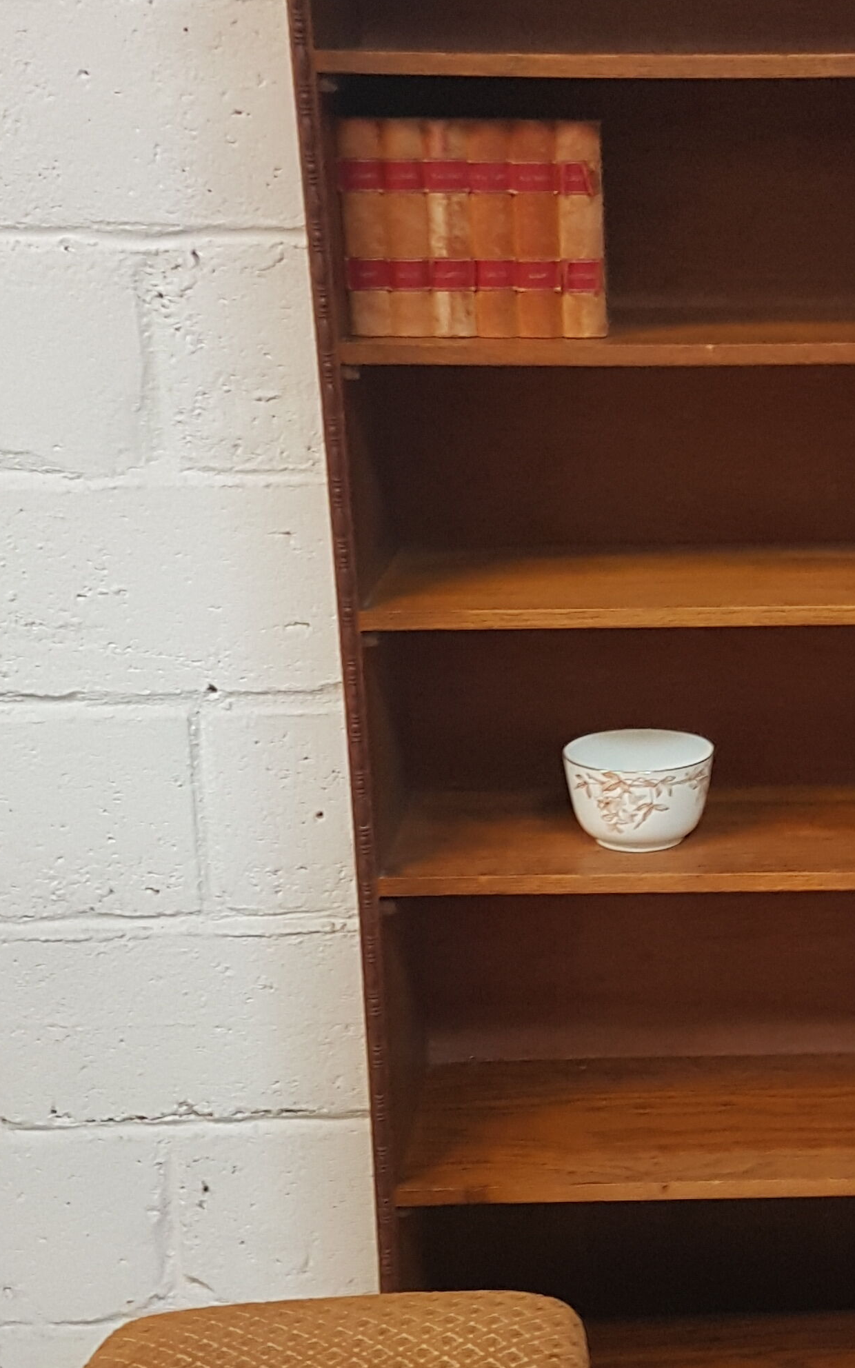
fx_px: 2088
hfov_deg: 22.7
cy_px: 736
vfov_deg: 36.3
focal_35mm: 56
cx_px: 725
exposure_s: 1/50
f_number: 1.7
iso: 160
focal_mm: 4.2
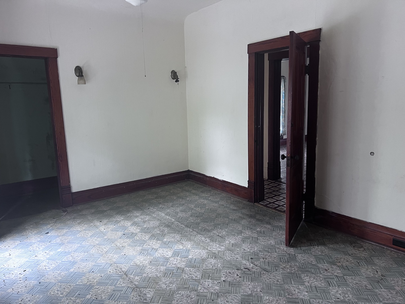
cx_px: 202
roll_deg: +1.8
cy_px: 152
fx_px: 304
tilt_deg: -8.8
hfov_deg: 67.3
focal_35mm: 26
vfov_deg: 53.1
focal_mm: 5.7
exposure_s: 1/66
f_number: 1.5
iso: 125
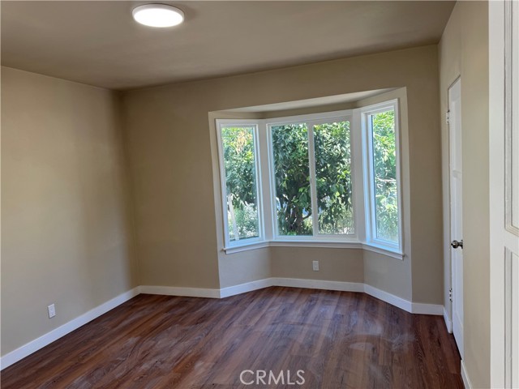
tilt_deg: -5.5
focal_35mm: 24
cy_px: 194
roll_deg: +4.5
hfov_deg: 71.6
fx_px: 360
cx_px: 260
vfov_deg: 56.8
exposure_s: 1/120
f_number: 1.78
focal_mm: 6.76
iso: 80
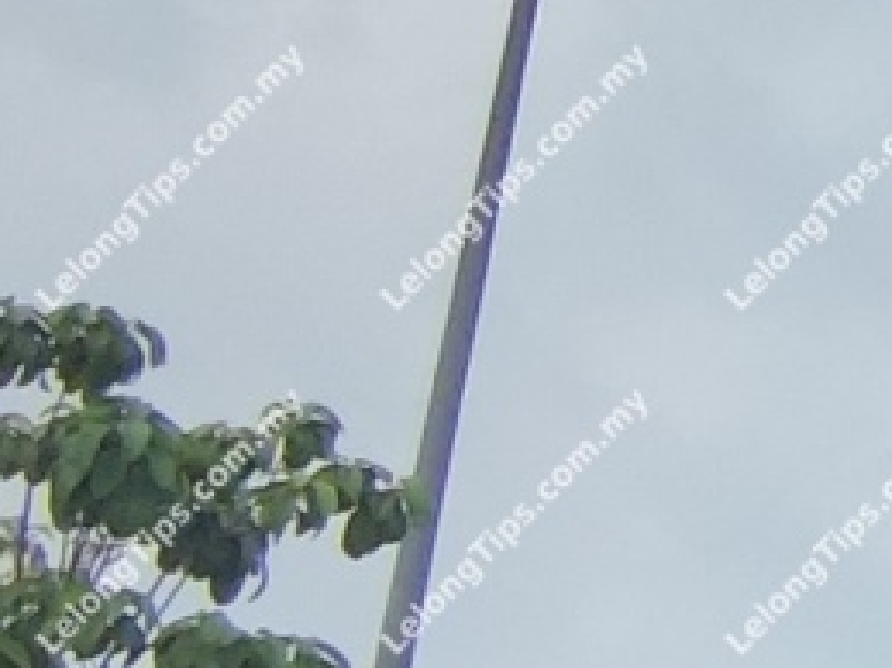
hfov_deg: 13.5
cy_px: -91
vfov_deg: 12.3
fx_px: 3039
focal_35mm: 118
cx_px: 1937
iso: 50
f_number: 2.2
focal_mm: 1.65
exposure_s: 1/2281
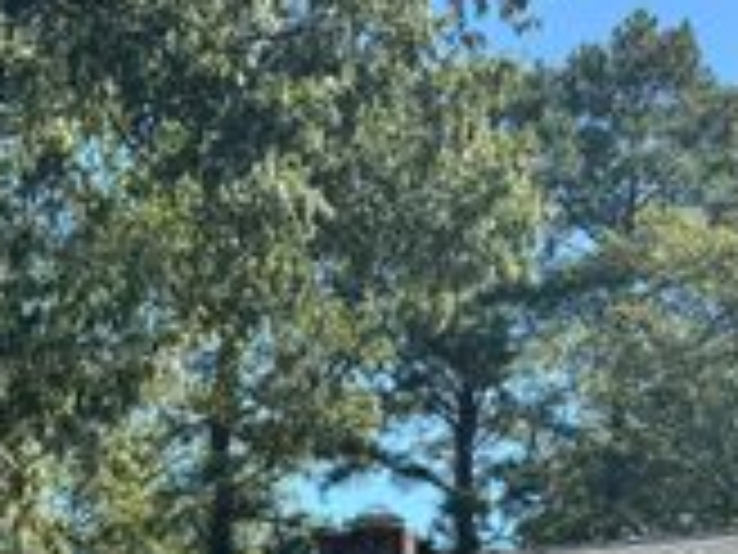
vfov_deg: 18.1
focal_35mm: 73
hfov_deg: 25.7
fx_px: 1556
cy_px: 817
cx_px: 45
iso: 80
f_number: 1.78
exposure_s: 1/1767
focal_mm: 6.76
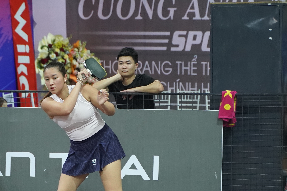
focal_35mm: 193
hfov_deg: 10.6
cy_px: 132
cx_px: 77
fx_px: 1539
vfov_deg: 7.1
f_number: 2.8
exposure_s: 1/640
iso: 4000
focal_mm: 75
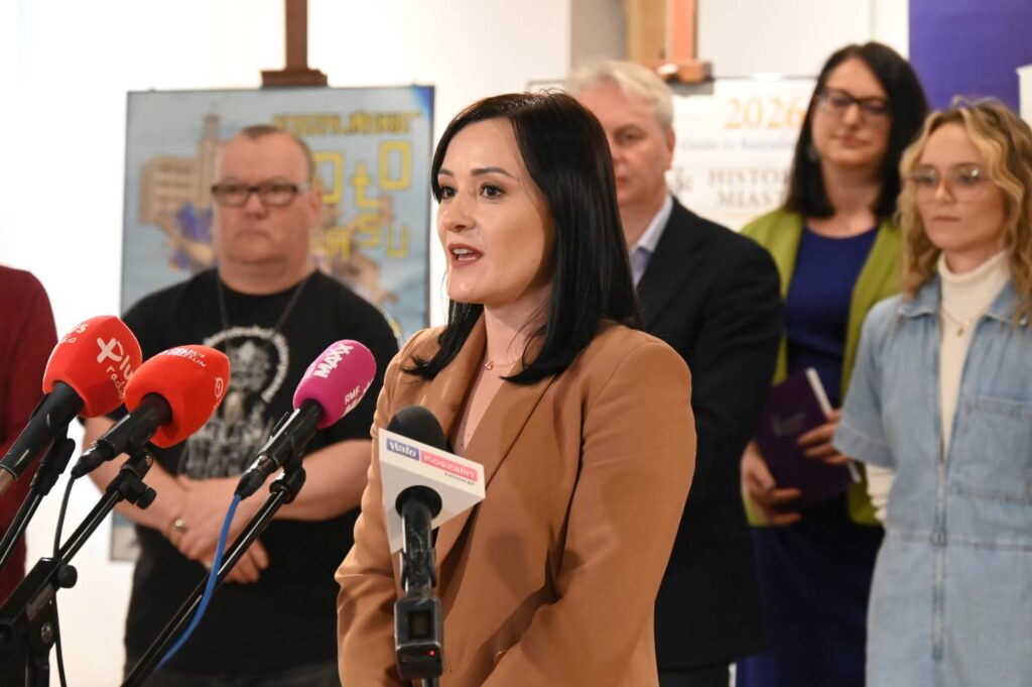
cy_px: 344
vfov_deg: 10.9
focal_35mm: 125
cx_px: 516
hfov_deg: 16.4
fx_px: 3580
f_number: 6.3
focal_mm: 125
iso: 12800
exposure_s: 1/250
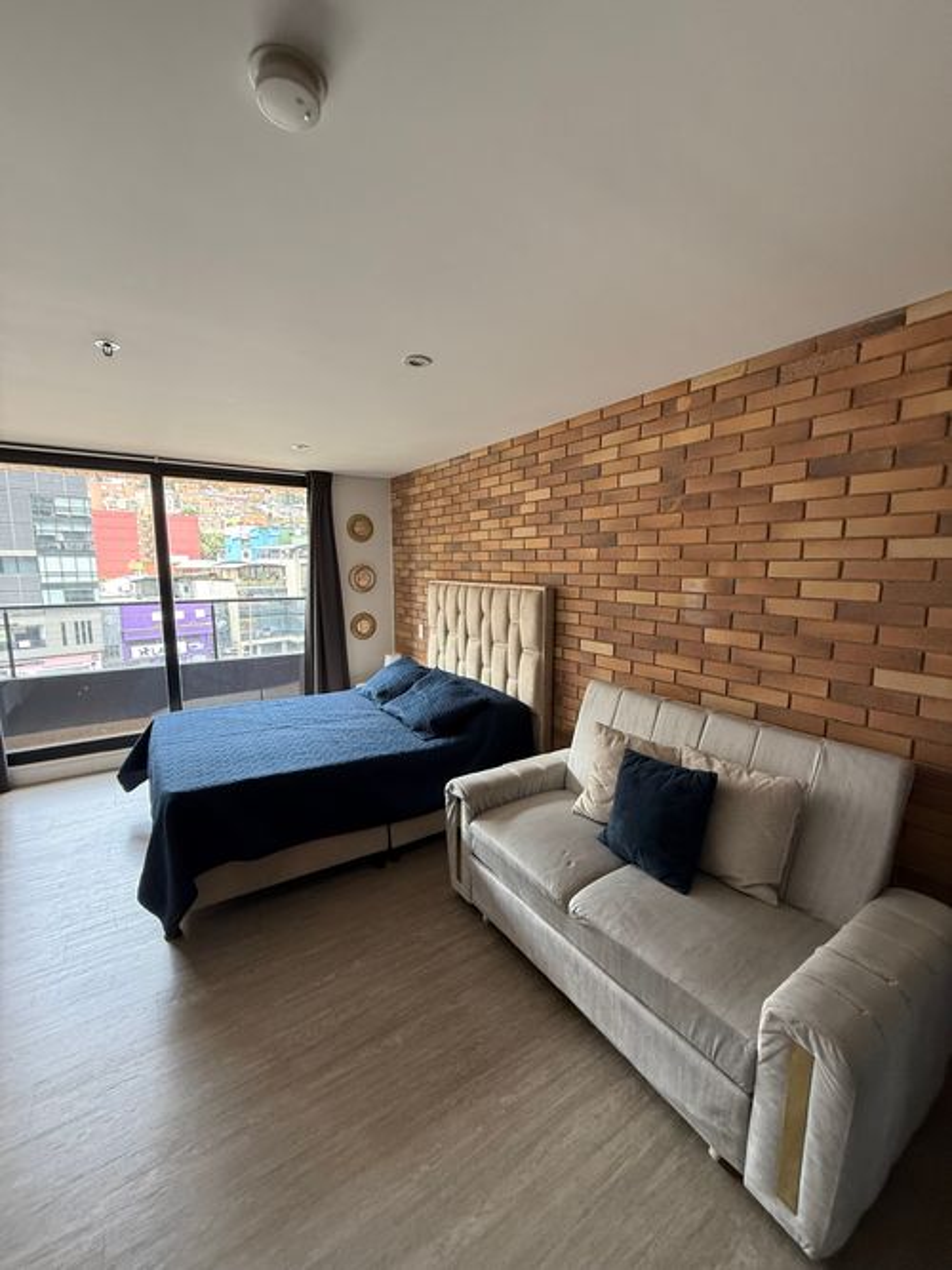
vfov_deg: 102.1
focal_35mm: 14
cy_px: 635
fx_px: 514
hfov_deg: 85.7
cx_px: 476
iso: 250
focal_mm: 2.22
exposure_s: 1/99
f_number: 2.2
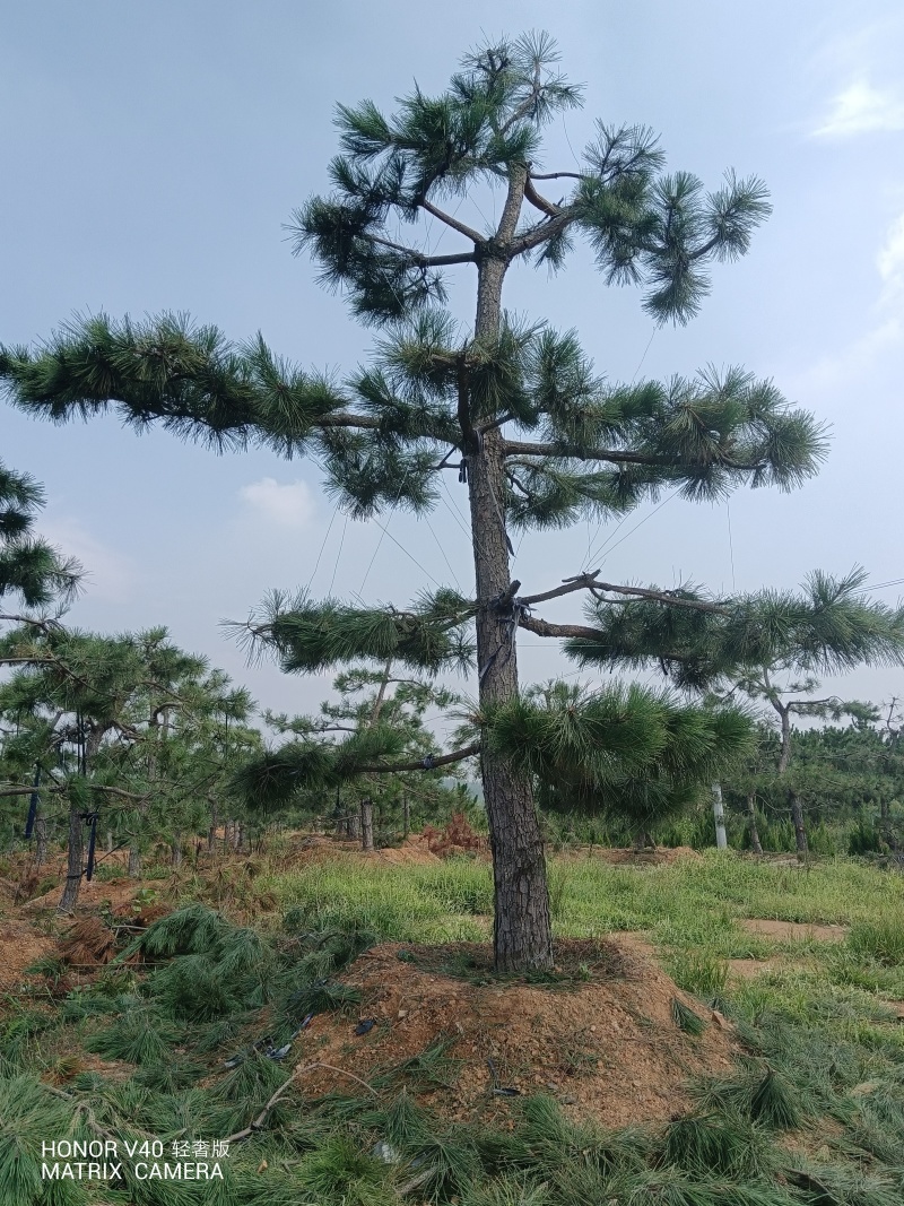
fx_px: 940
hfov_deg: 51.3
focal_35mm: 27
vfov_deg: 65.3
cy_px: 603
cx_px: 452
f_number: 1.9
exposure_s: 1/845
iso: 100
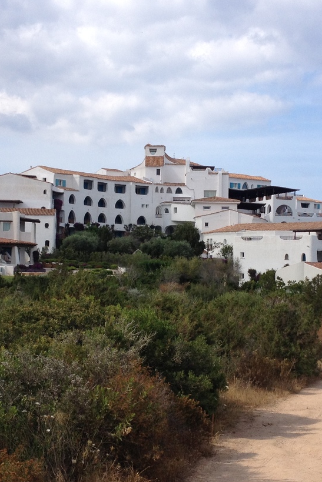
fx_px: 952
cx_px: 172
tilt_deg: -0.1
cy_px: 266
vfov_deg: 28.4
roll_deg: -1.4
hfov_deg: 19.2
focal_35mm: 71
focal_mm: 4.28
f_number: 2.4
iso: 50
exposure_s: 1/1284
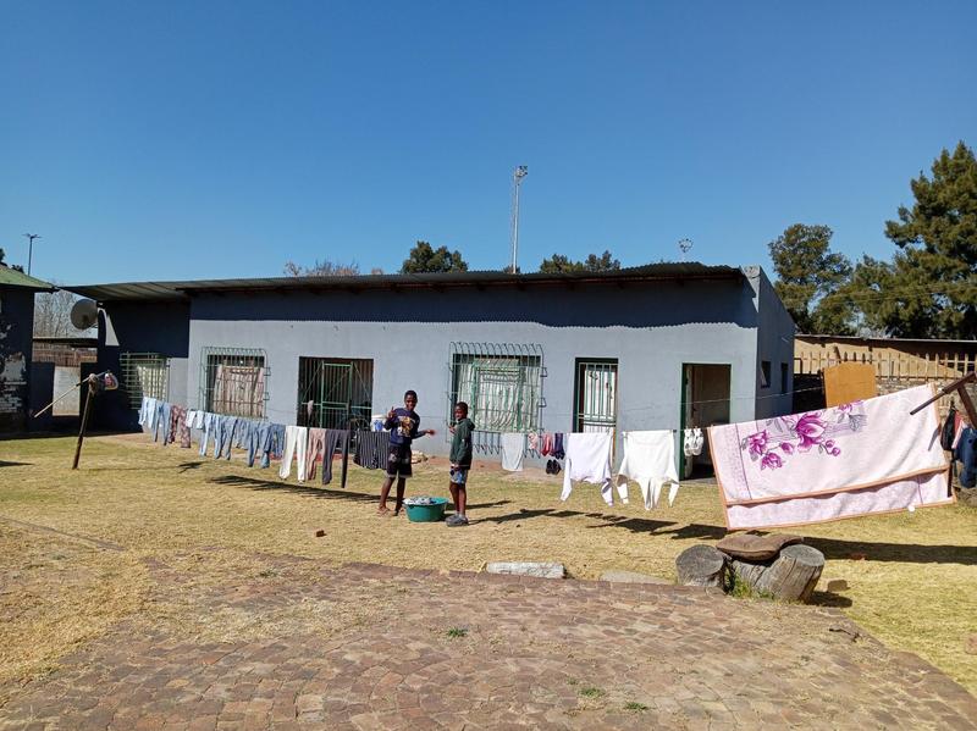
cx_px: 488
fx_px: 762
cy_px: 366
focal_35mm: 27
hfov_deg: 65.4
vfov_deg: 51.3
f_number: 1.8
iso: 100
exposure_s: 1/803
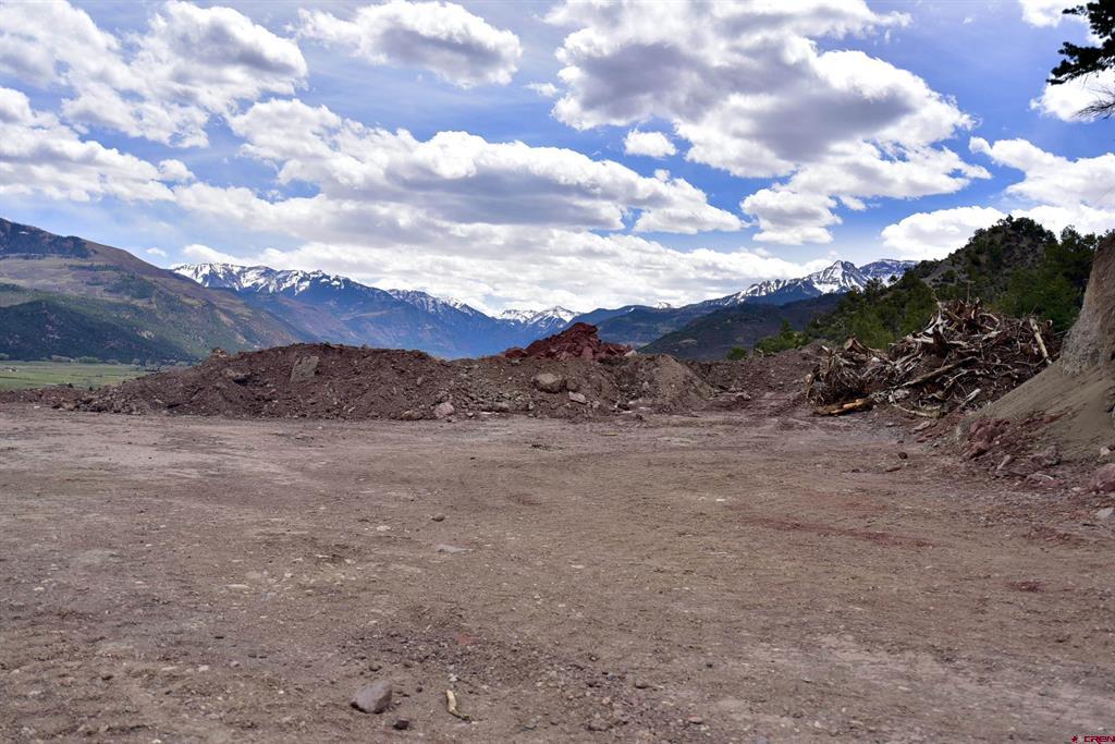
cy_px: 372
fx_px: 1084
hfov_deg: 54.4
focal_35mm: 35
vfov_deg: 37.9
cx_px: 558
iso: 400
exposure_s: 1/4000
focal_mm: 35
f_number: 4.5
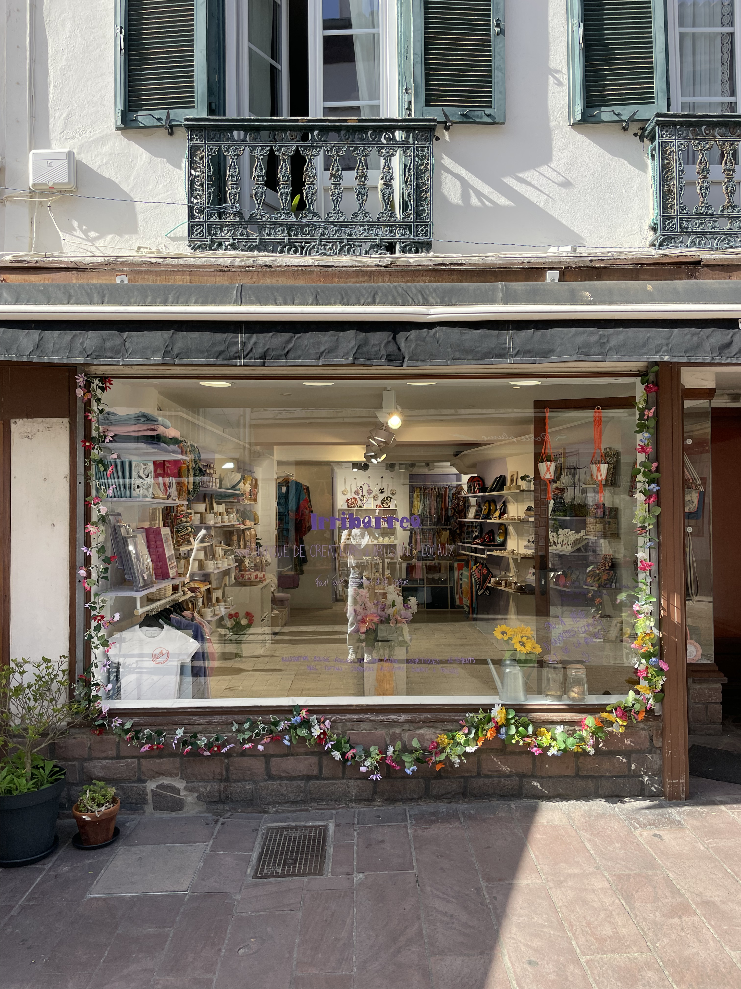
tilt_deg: +1.4
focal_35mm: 26
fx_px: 742
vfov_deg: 67.3
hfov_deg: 53.1
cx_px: 370
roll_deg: +1.0
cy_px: 494
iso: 32
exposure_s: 1/670
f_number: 1.6
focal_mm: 4.2
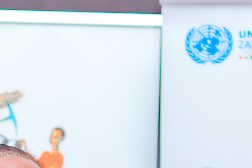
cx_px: 24
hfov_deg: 4.9
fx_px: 2960
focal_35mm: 423
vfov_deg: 3.2
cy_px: 412
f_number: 3.5
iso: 500
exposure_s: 1/160
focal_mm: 85
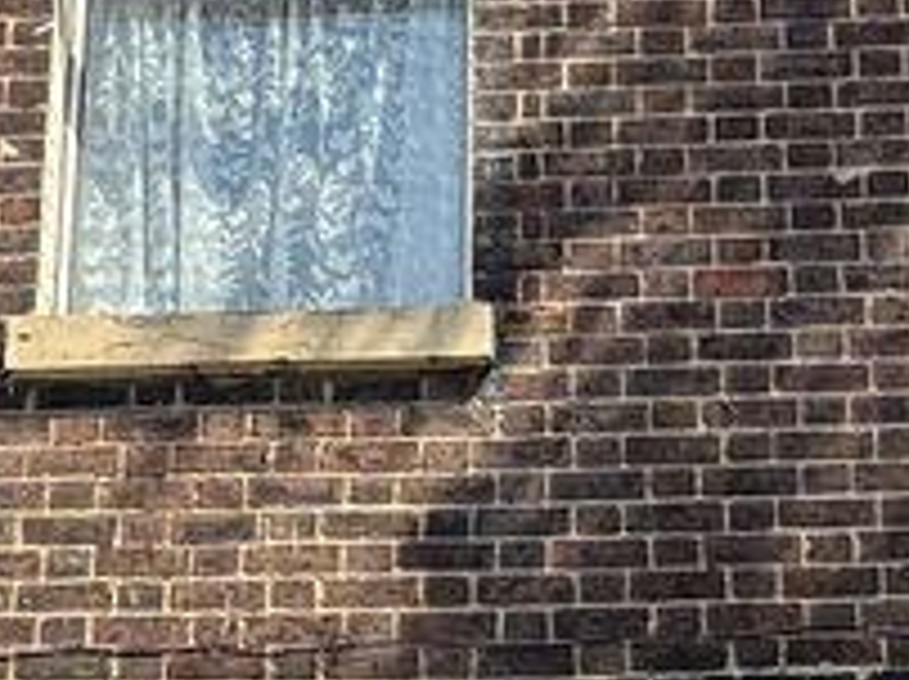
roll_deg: +0.4
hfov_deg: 27.3
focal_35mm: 71
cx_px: 594
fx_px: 1862
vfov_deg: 18.6
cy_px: 973
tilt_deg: +11.7
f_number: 2.2
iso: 50
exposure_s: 1/864
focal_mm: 2.22
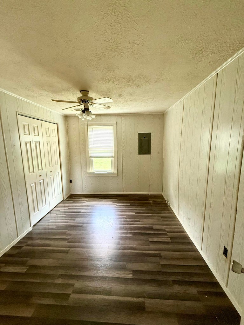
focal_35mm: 14
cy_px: 162
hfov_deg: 85.7
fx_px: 132
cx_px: 122
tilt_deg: -7.8
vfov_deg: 102.1
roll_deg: +0.4
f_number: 2.2
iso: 320
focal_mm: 2.22
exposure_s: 1/99
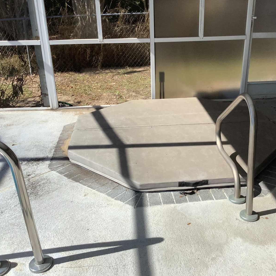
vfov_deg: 44.9
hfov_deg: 44.3
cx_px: 181
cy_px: 139
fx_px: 334
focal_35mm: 37
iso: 25
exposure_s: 1/970
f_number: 2.4
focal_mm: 3.3
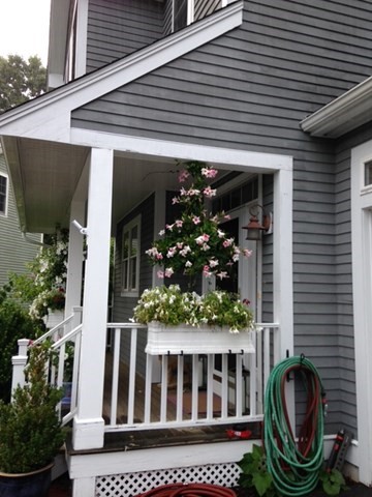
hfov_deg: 42.9
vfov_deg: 55.4
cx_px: 186
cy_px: 248
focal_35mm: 33
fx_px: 473
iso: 50
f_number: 2.4
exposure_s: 1/24
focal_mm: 4.12
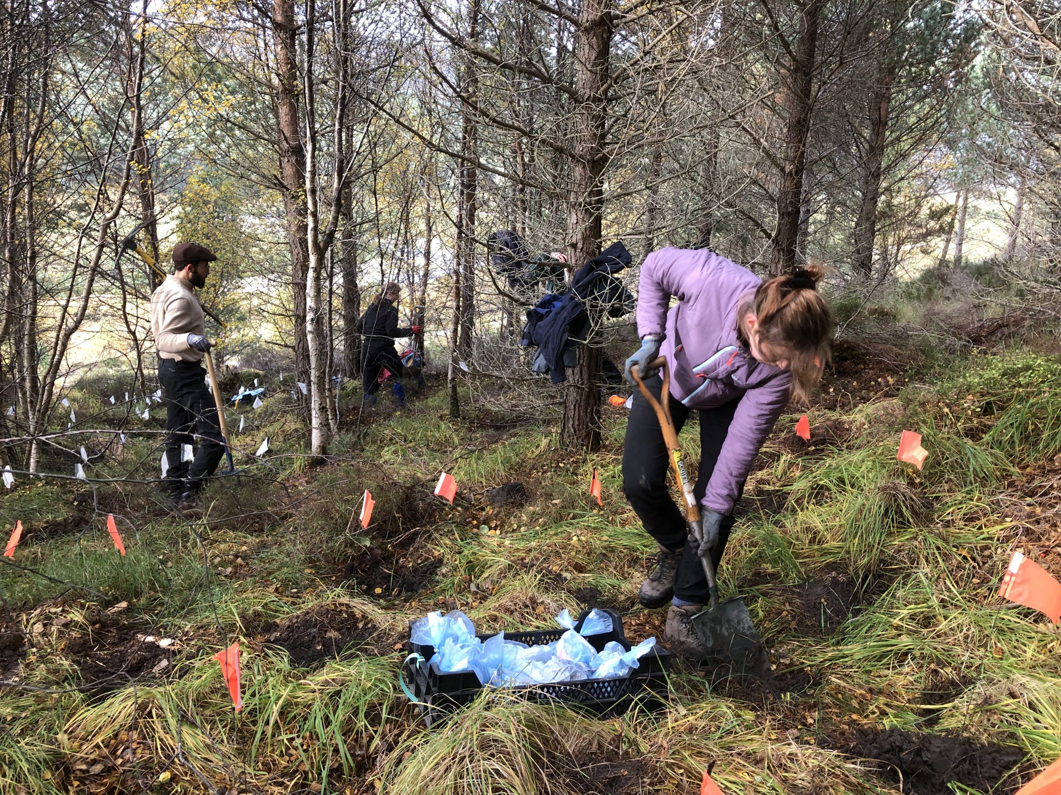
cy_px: 398
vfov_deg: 49.7
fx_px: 858
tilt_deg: -14.4
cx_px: 530
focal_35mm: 28
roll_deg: -2.7
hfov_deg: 63.4
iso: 64
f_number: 1.8
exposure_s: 1/120
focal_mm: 3.99
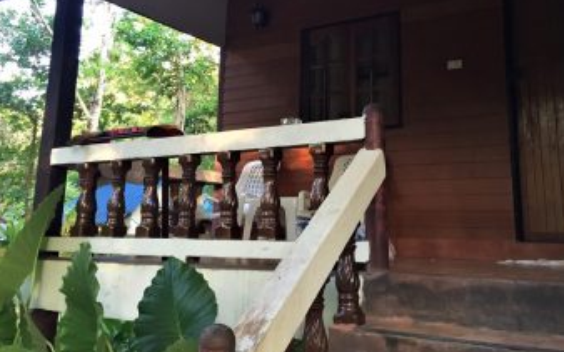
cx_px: 312
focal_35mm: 40
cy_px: 105
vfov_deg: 31.6
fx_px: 615
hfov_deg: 49.2
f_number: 2.2
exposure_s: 1/33
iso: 50
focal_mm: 4.15
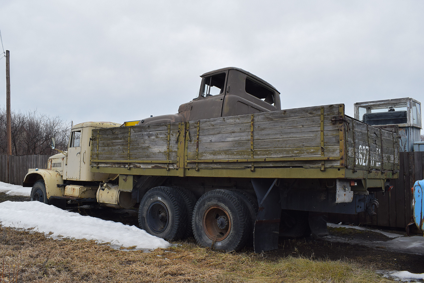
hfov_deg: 61.9
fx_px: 353
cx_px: 212
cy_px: 142
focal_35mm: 30
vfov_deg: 43.6
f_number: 8
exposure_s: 1/250
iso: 220
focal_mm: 20
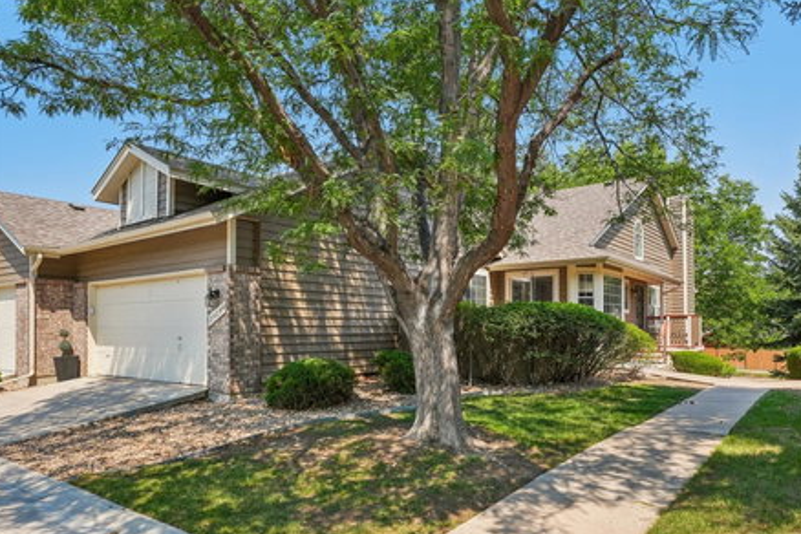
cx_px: 428
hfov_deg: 76.0
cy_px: 274
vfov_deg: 55.1
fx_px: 512
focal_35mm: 23
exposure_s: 1/200
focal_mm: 14
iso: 100
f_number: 8
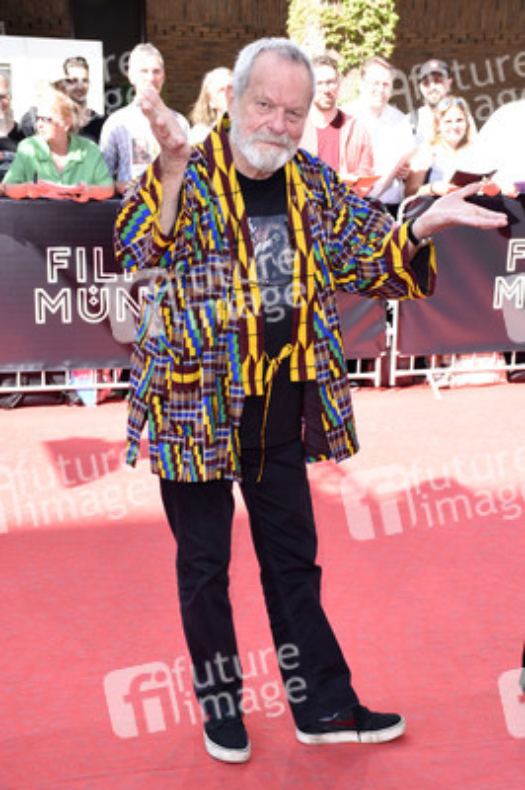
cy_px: 395
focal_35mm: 52
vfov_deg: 37.9
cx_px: 262
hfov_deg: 25.7
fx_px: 1150
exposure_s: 1/160
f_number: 6.3
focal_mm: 35
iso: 320
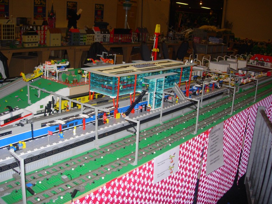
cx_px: 136
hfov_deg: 49.0
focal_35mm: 38
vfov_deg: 37.7
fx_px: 299
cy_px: 102
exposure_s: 1/64
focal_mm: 7.8
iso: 79
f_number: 2.8
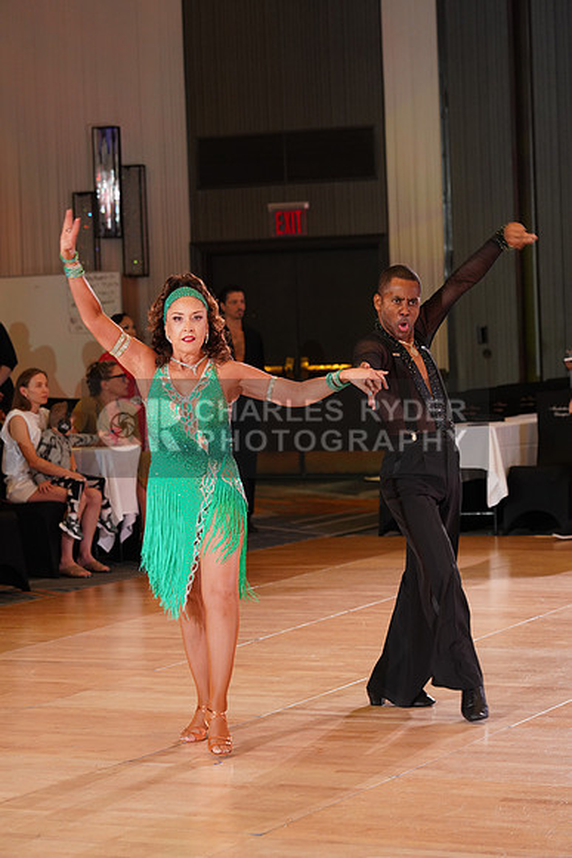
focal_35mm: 105
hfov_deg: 13.0
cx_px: 286
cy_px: 429
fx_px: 2501
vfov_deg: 19.5
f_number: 5
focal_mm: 105
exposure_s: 1/160
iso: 1600
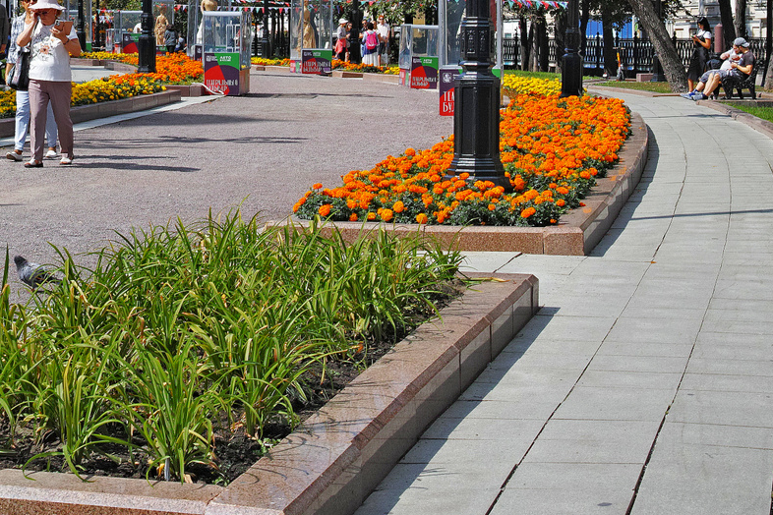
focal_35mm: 103
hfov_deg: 19.8
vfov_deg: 13.3
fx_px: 2211
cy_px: 142
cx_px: 293
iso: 100
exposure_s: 1/250
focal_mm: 30
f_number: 8
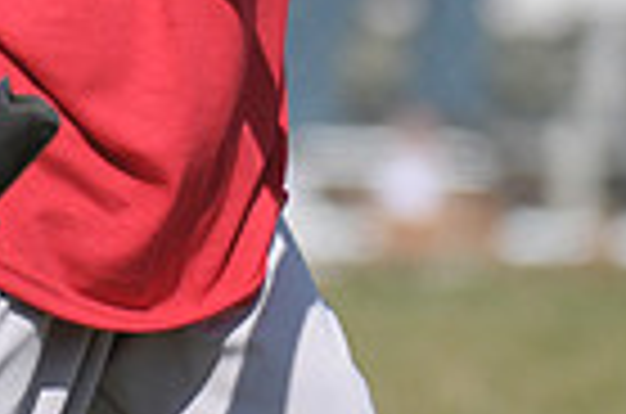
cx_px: 140
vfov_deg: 1.1
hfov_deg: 1.6
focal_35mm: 1256
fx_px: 21791
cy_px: -232
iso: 400
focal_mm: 200
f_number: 4
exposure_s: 1/3200
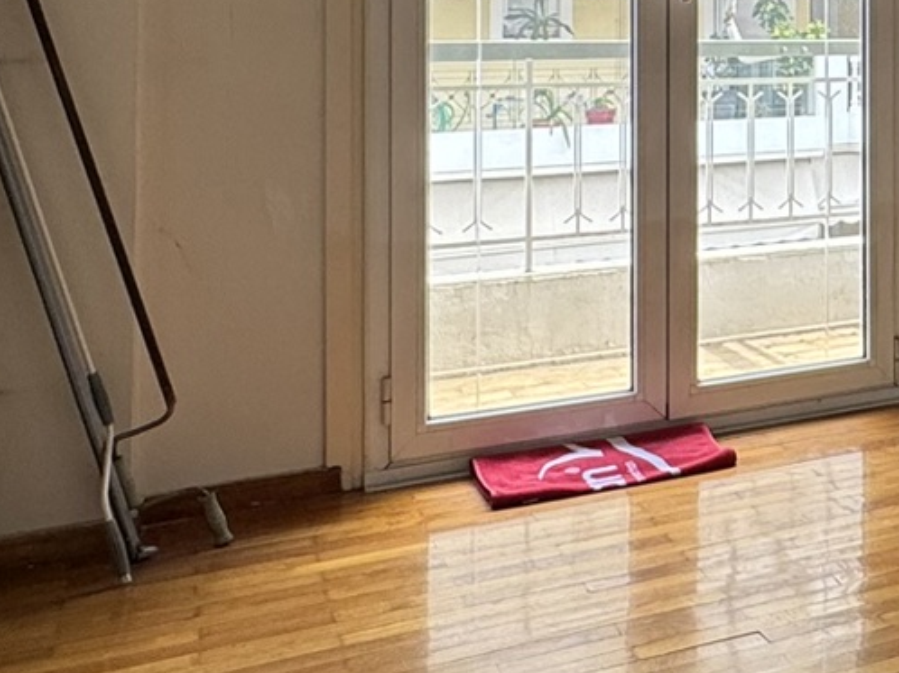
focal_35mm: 54
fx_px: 1402
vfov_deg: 25.7
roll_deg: +0.4
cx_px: 1089
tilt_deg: +1.0
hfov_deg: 30.1
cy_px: 4
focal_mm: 2.22
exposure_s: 1/124
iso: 40
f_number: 2.2
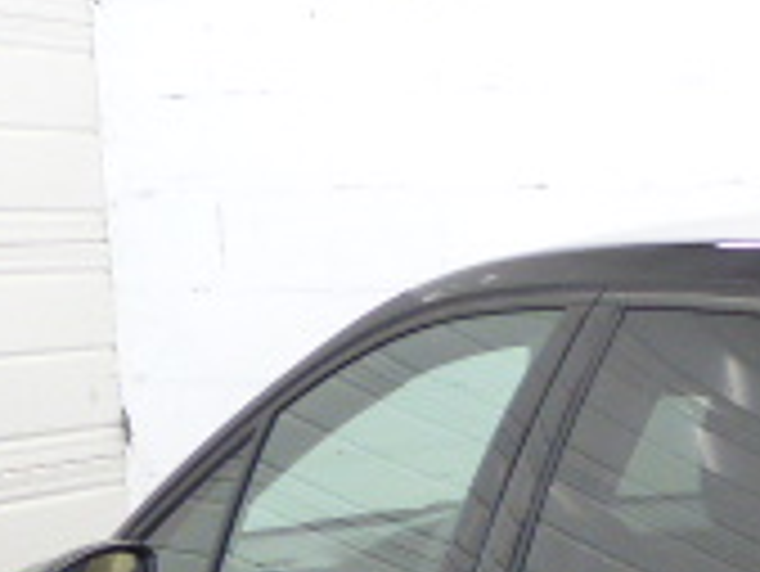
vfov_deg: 10.2
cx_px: 1160
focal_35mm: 140
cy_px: 923
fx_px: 3076
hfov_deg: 13.3
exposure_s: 1/40
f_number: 2.8
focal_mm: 6.4
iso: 400
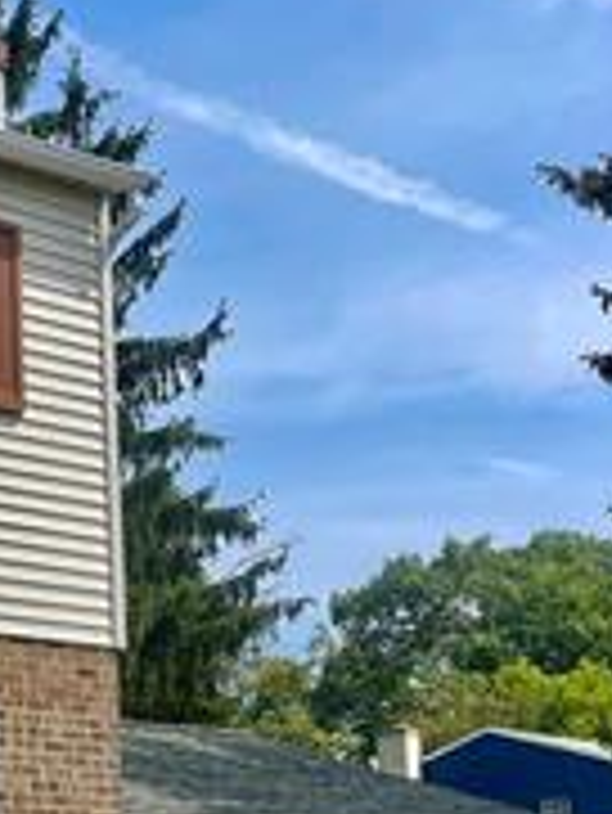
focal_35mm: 69
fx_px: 1625
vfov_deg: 27.8
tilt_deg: +11.0
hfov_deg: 19.7
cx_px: -176
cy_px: 585
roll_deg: -0.5
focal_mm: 5.1
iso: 32
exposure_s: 1/4902
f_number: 1.6
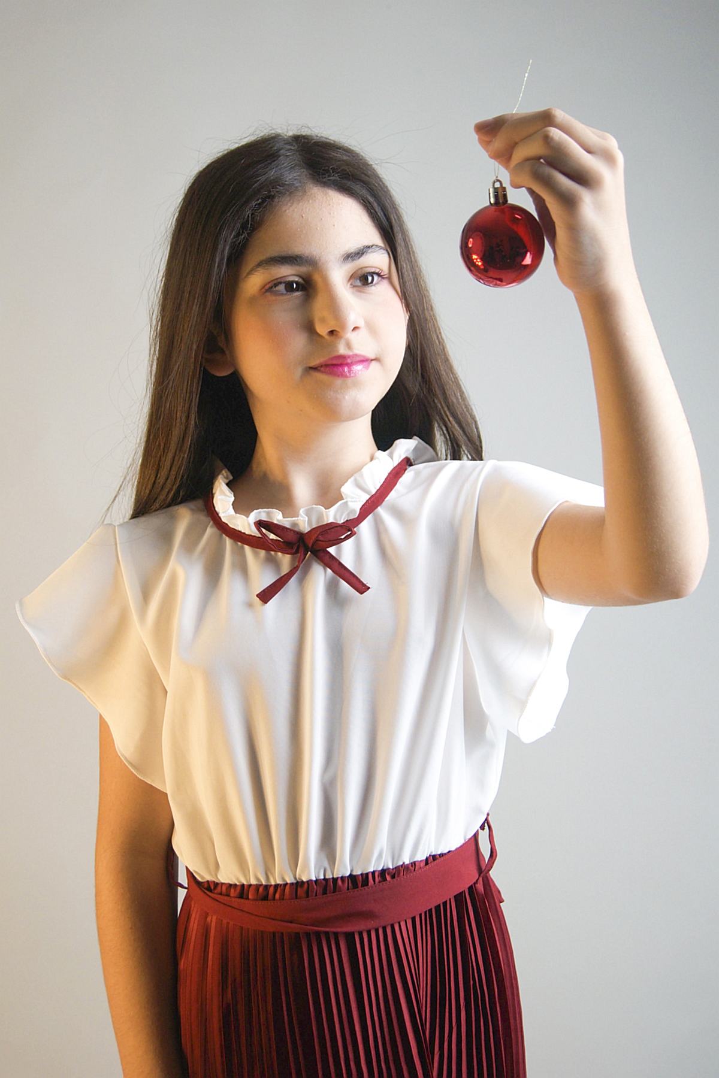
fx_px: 1573
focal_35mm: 52
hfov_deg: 25.8
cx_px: 360
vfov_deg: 37.9
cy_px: 539
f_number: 5.7
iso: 160
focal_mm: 35
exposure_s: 1/60
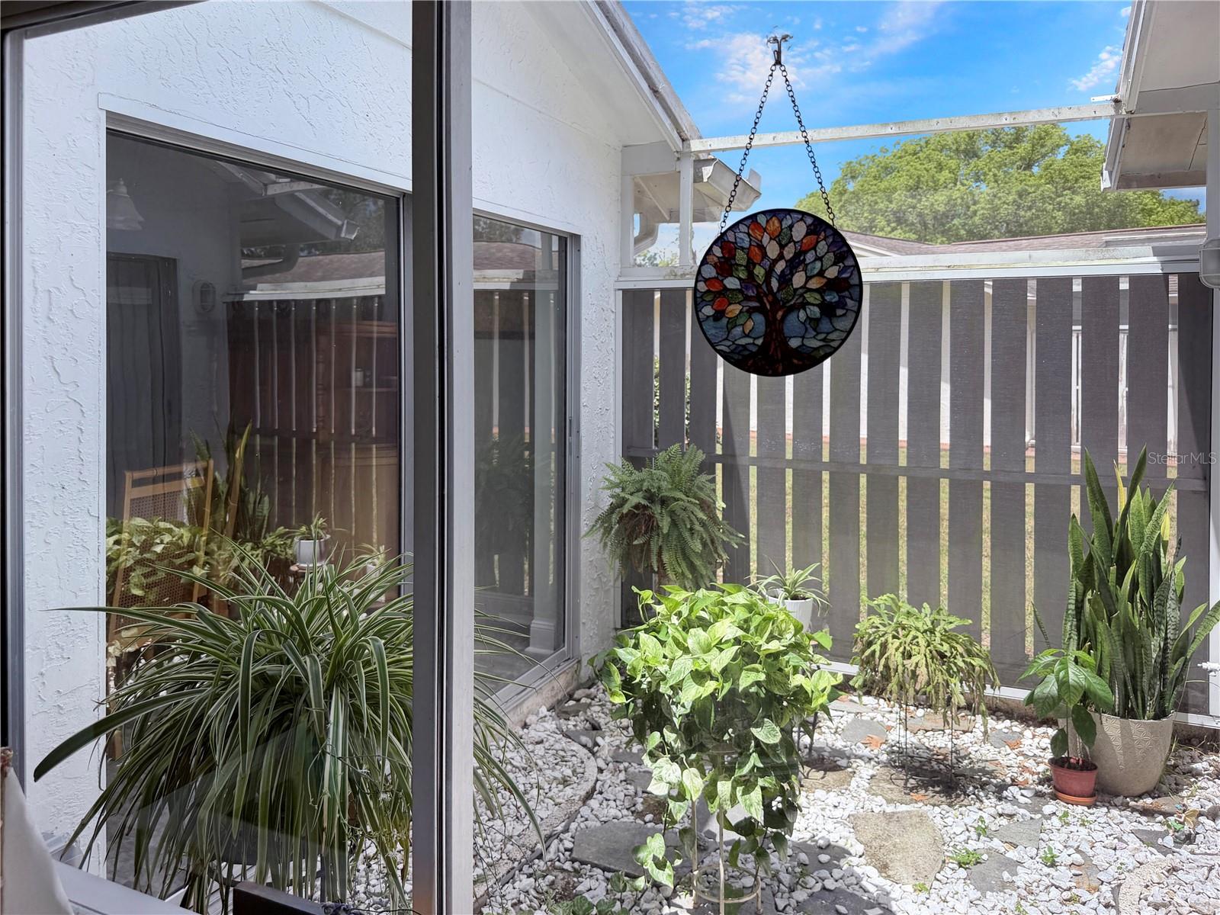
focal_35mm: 24
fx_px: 846
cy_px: 458
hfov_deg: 71.6
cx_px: 610
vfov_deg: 56.8
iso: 80
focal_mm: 6.76
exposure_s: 1/909
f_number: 1.78
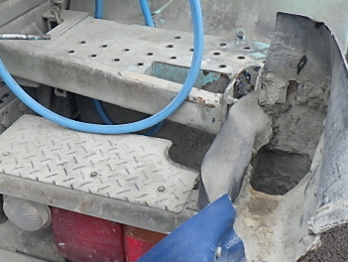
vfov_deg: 28.6
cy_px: 129
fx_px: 513
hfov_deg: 37.4
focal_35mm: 51
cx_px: 163
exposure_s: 1/200
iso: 125
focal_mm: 5
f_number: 4.2
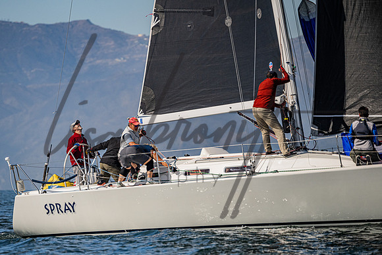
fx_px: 3941
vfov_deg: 3.7
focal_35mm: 371
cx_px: 150
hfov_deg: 5.5
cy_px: 141
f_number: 5.3
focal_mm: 300
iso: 320
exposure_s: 1/4000
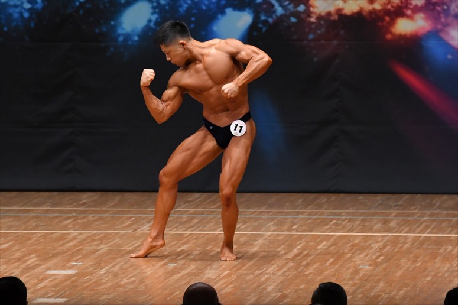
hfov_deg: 6.9
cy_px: 152
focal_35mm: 300
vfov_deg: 4.6
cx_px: 229
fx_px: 3815
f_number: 5.6
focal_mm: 200
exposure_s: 1/400
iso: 5000
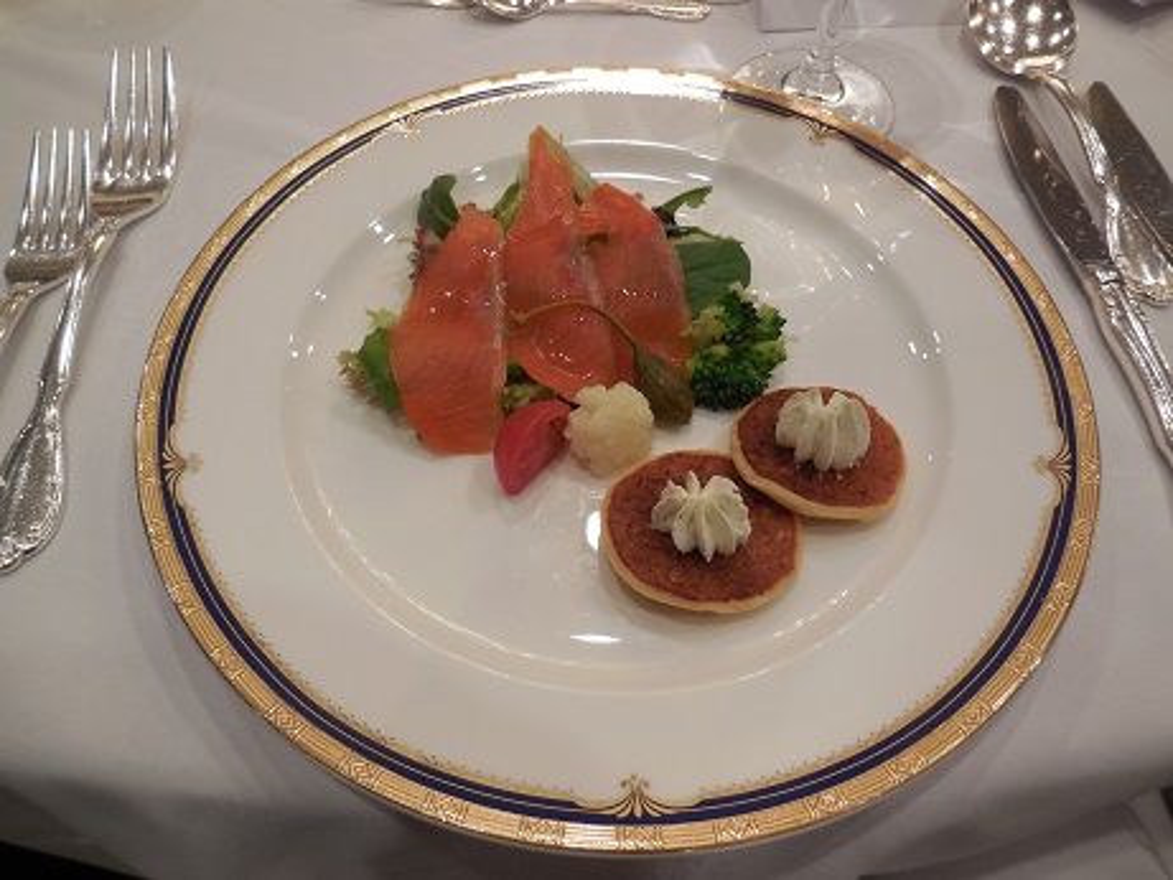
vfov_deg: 54.9
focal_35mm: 25
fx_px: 847
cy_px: 440
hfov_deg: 69.4
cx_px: 586
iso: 180
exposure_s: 1/30
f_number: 3.1
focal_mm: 4.5
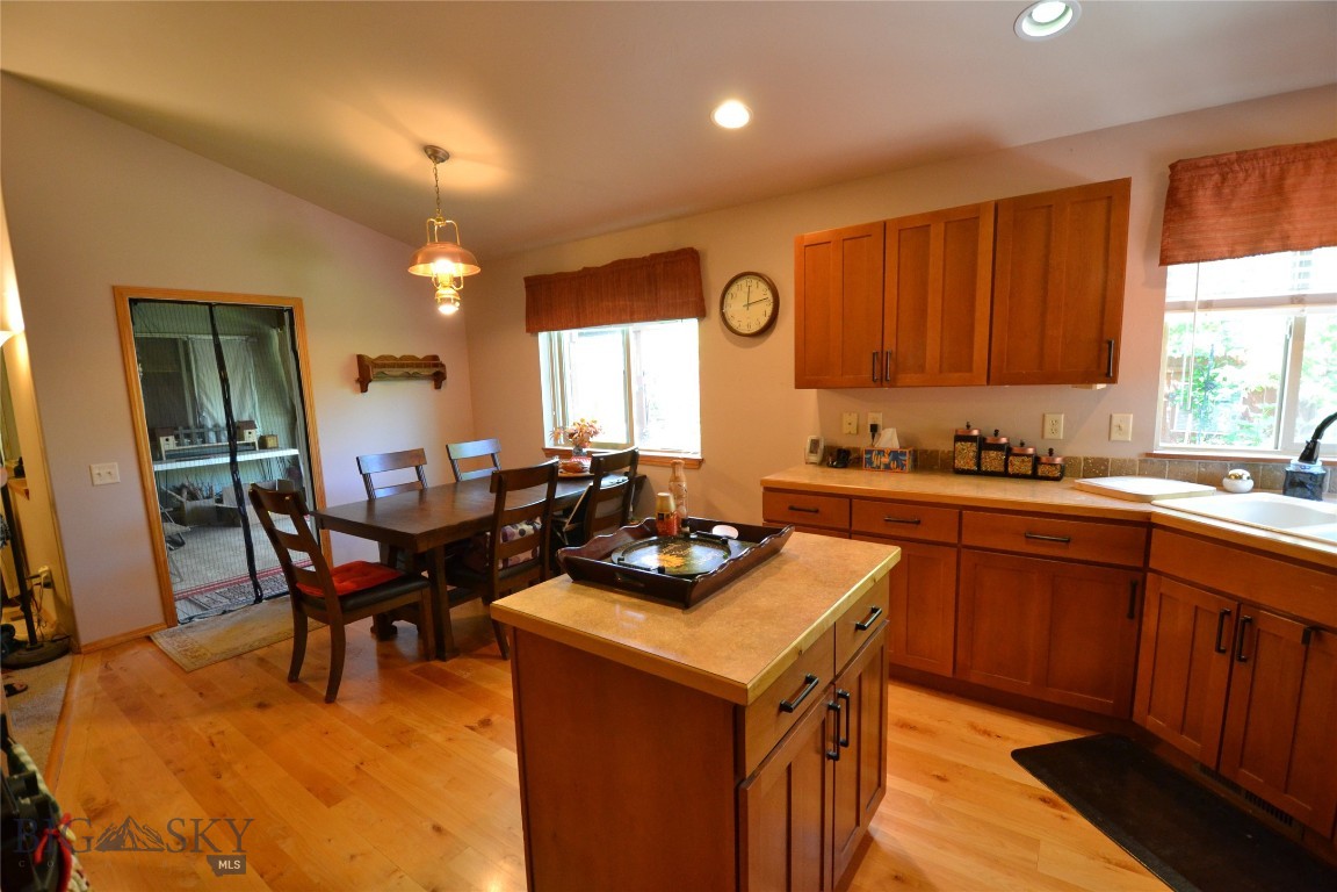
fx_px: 557
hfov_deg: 100.4
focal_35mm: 15
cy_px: 446
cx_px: 668
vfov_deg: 77.3
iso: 1250
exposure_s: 1/60
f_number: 3.5
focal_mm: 10
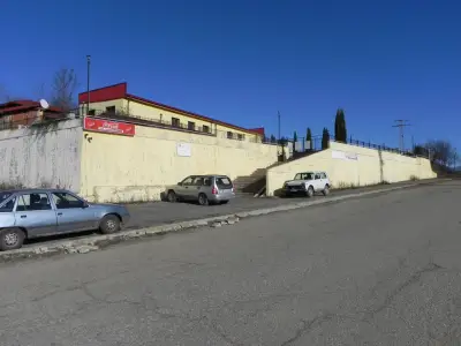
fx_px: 346
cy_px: 173
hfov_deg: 67.3
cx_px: 230
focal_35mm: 26
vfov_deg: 53.1
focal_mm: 4.6
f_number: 8
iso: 160
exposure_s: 1/865
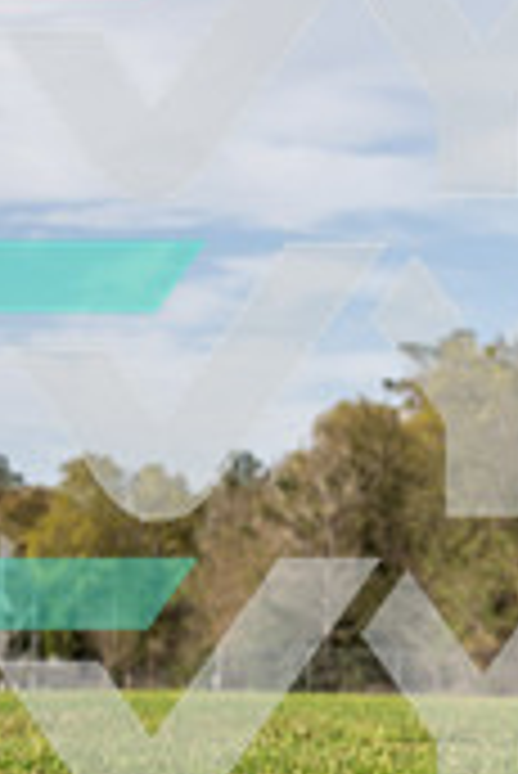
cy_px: 382
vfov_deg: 13.3
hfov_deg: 8.8
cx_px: 599
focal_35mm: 154
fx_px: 3317
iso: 100
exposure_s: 1/250
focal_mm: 59
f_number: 5.6
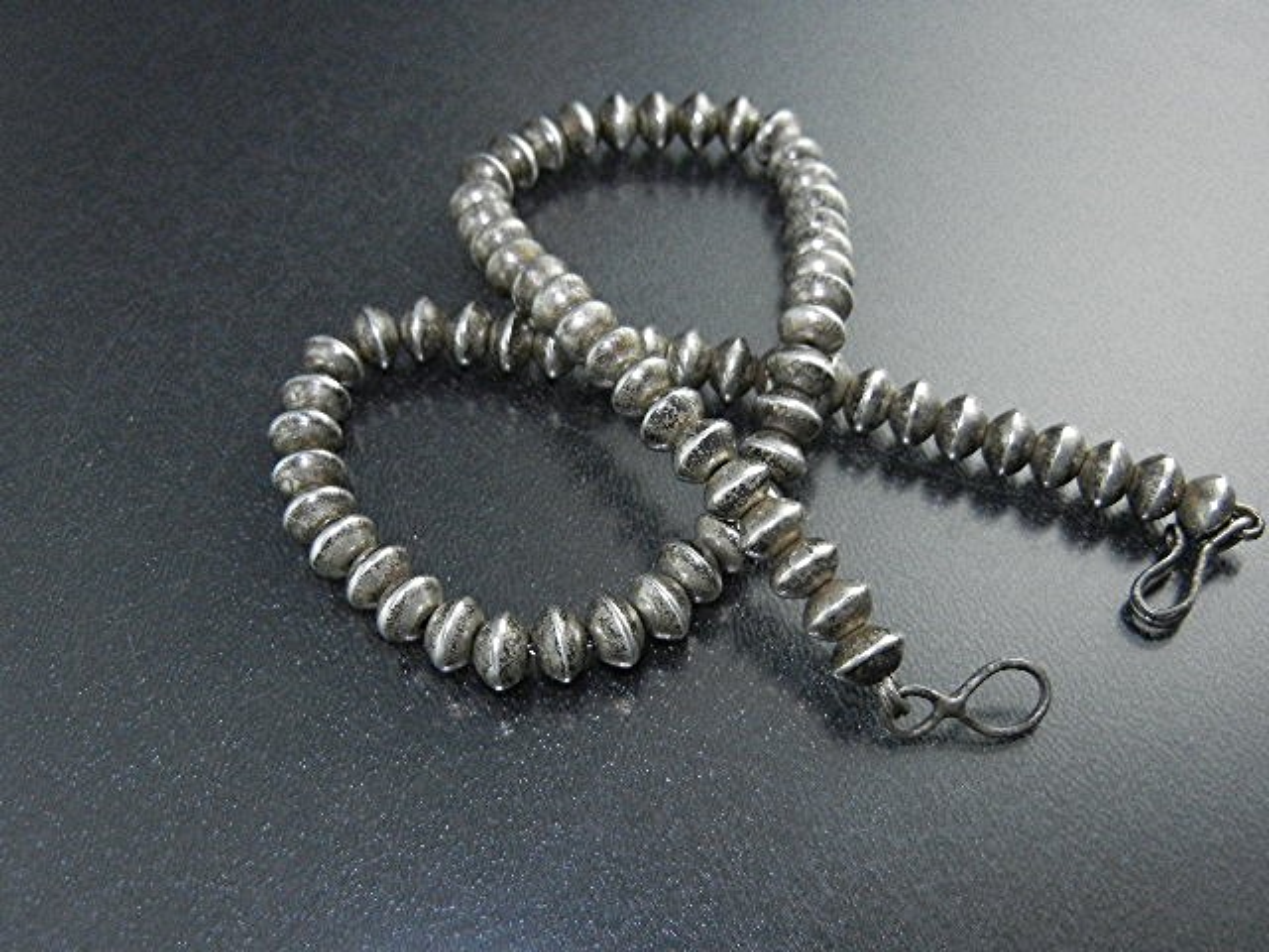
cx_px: 634
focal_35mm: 34
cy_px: 476
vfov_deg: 41.8
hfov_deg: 54.0
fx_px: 1246
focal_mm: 6.2
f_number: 7.2
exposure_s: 1/30
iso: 800
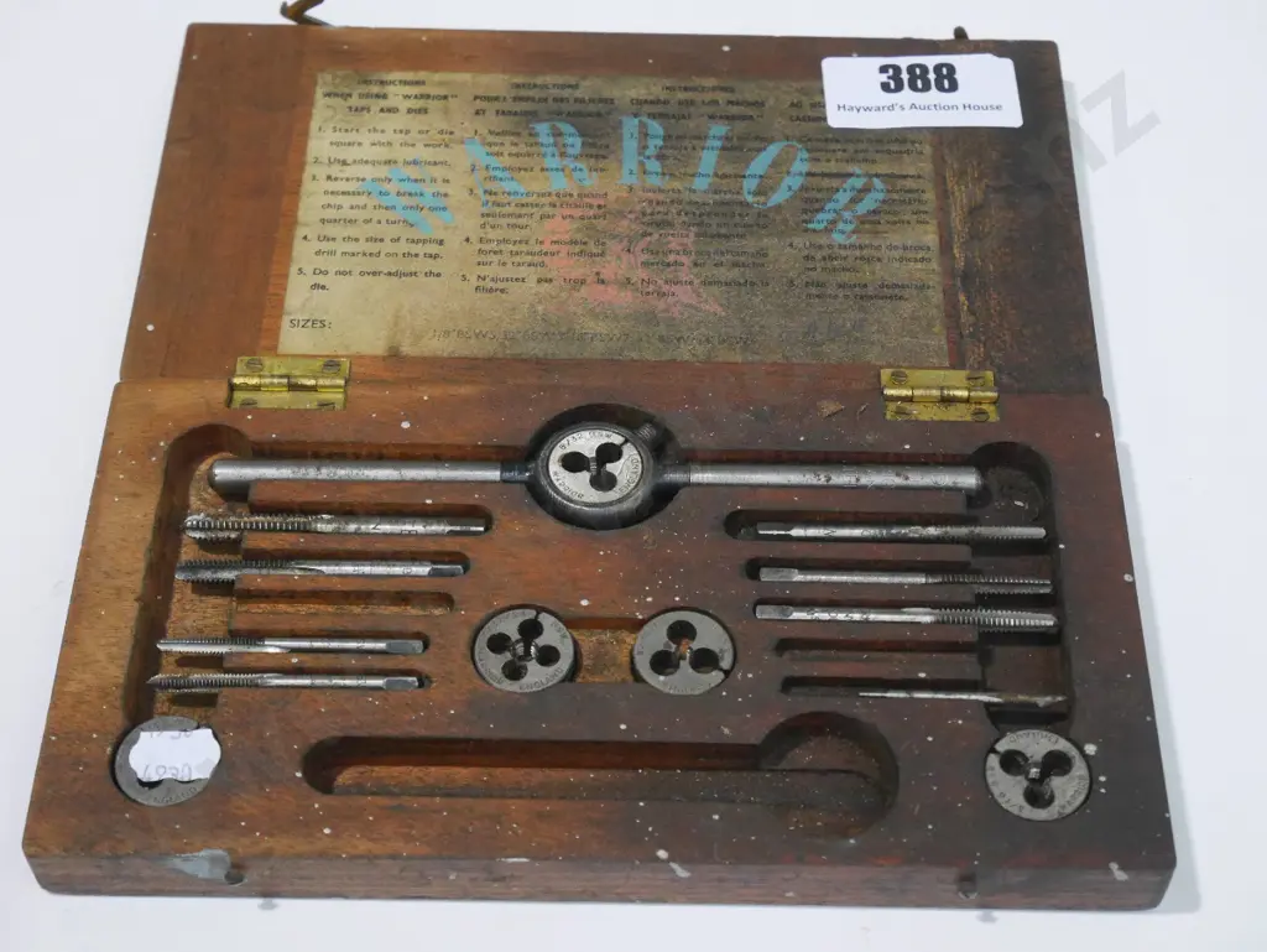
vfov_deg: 22.9
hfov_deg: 30.3
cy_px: 476
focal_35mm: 64
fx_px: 2344
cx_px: 634
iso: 3200
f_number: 5.6
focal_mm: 32
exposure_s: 1/60
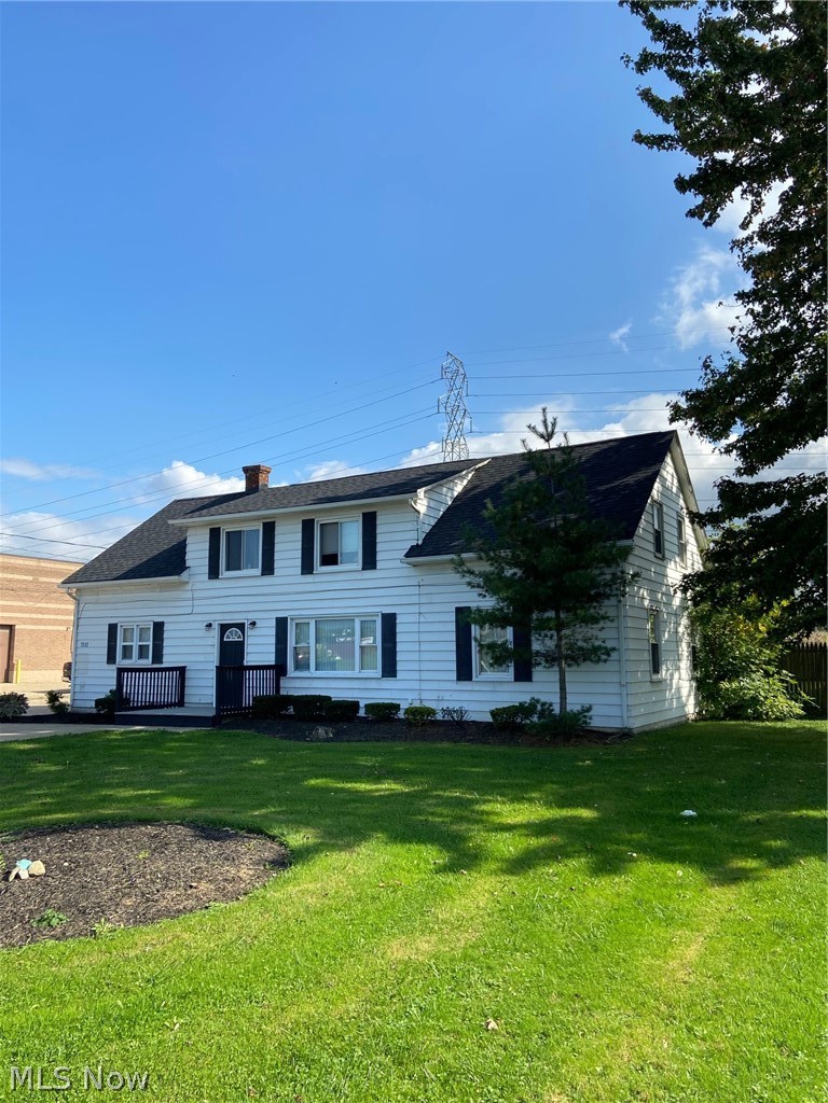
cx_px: 414
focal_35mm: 26
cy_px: 552
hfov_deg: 53.1
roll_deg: -0.7
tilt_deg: +7.3
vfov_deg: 67.3
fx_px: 829
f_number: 1.8
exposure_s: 1/1961
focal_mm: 4.25
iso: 32
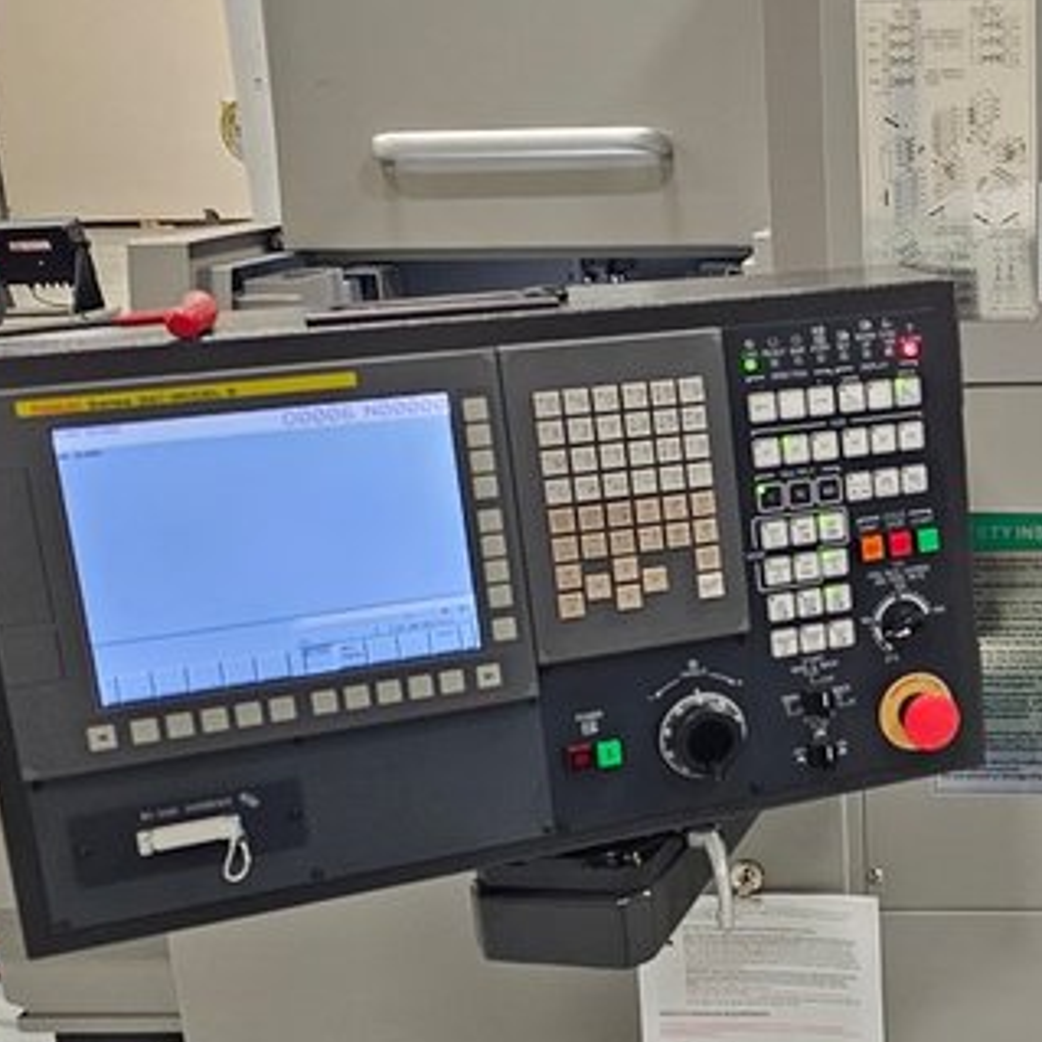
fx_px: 1737
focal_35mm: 51
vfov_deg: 33.3
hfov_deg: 31.3
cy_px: 611
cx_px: 1000
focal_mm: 6.3
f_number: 1.7
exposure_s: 1/170
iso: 500
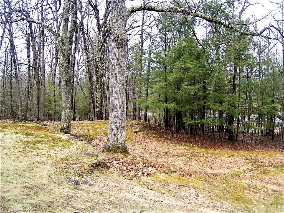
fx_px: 312
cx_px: 142
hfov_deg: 49.0
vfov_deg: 37.7
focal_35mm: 38
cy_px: 106
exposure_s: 1/320
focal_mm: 5.8
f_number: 2.8
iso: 80
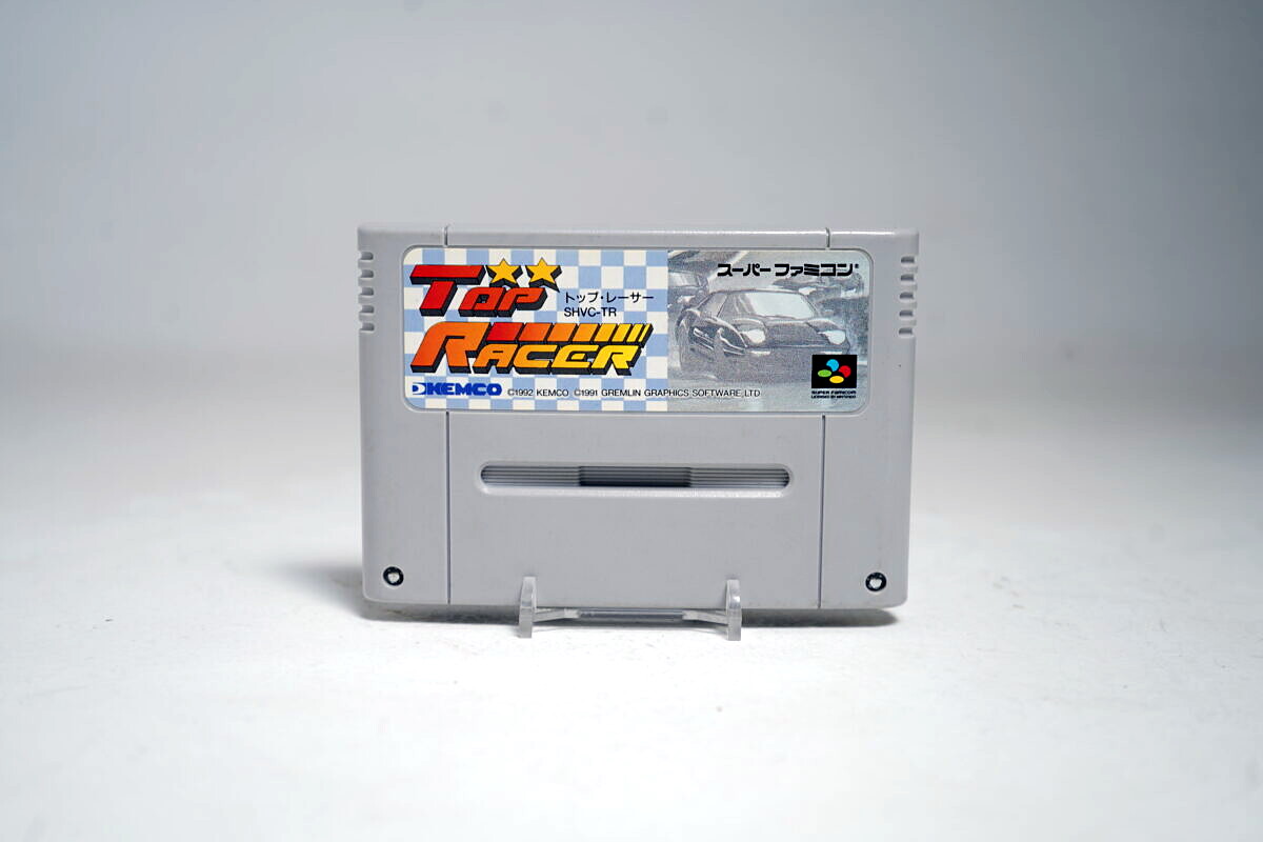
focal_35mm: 41
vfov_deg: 32.6
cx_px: 632
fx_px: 1438
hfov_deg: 47.4
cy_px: 421
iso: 64
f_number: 5
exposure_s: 1/5
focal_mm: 41
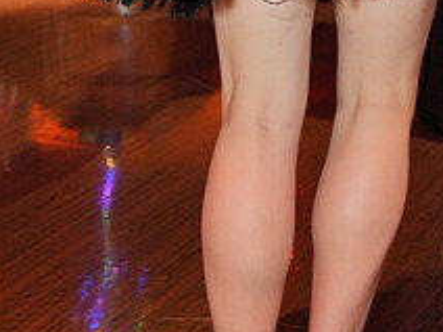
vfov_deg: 13.4
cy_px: -257
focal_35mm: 100
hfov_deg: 19.3
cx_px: 386
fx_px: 1280
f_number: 4
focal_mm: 38
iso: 4000
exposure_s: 1/125
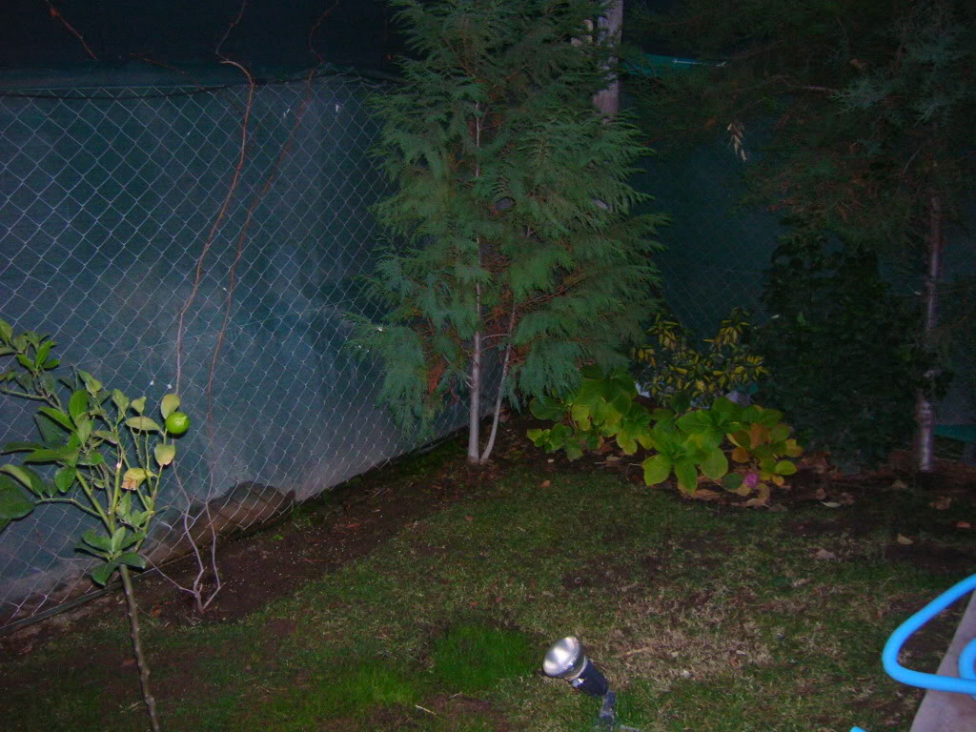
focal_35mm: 34
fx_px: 959
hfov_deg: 54.0
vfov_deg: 41.8
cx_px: 488
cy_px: 366
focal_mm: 5.7
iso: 200
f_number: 2.9
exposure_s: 1/60.1
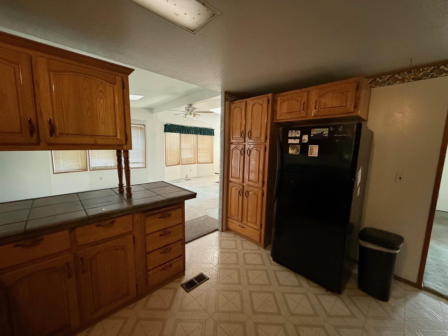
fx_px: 181
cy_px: 168
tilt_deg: -5.9
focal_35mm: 14
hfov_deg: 102.1
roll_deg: -1.2
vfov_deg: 85.7
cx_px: 224
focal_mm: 2.22
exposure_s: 1/60
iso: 500
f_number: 2.2
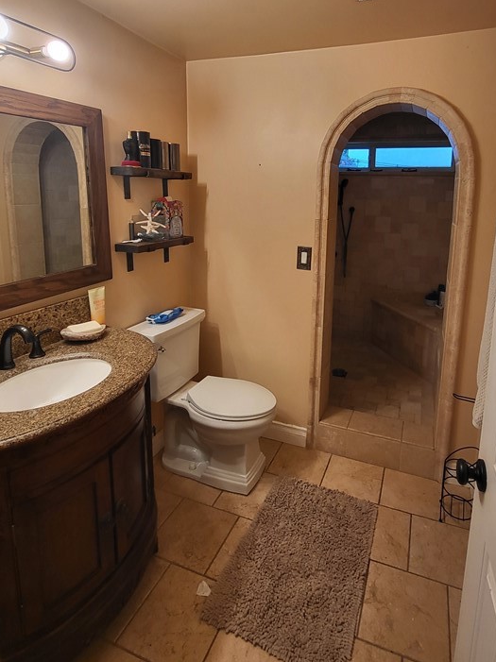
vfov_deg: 83.3
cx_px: 302
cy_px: 255
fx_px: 363
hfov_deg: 67.8
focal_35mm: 19
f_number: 2.2
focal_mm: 1.74
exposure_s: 1/60
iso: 80
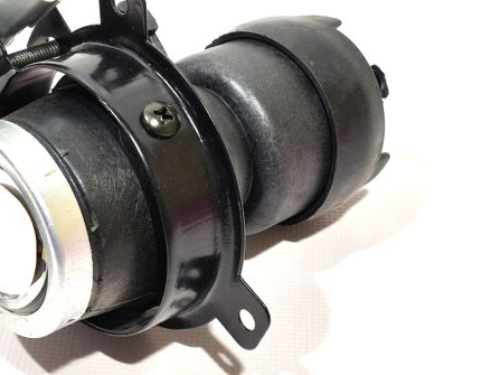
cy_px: 160
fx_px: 1054
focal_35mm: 73
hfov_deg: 26.5
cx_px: 158
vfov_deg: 20.1
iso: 267
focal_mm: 4.75
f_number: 1.75
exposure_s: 1/100
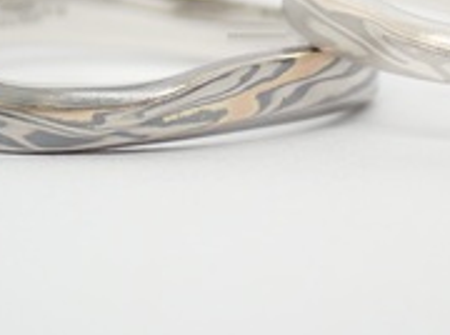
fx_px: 2502
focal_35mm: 193
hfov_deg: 10.3
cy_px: 46
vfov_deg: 7.6
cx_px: 285
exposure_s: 1/100
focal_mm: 13.65
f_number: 4.1
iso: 200
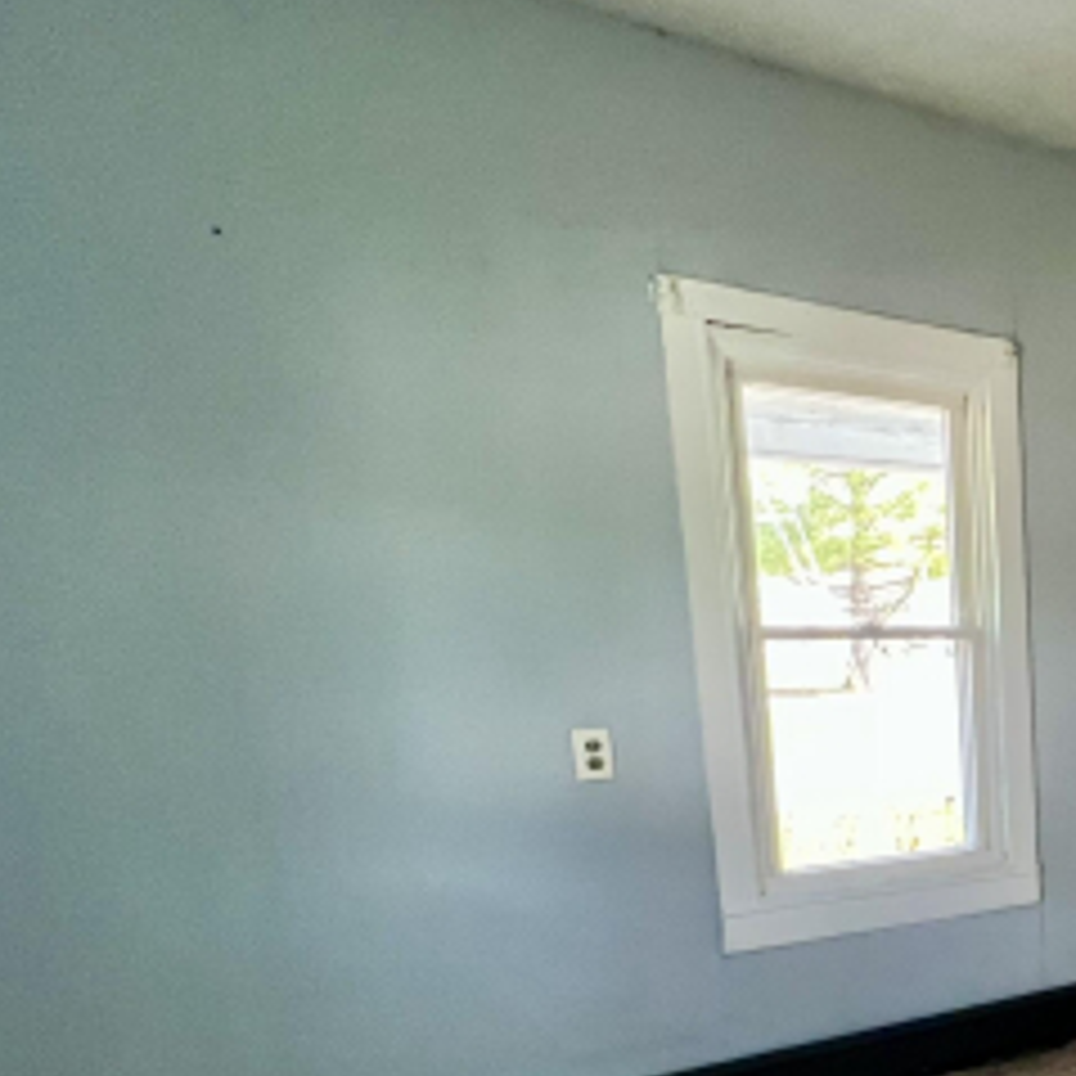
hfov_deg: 36.9
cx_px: 1335
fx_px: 1125
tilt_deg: -12.4
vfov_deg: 48.0
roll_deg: +1.0
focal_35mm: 32
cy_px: 873
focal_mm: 1.57
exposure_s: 1/60
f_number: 1.8
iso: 320
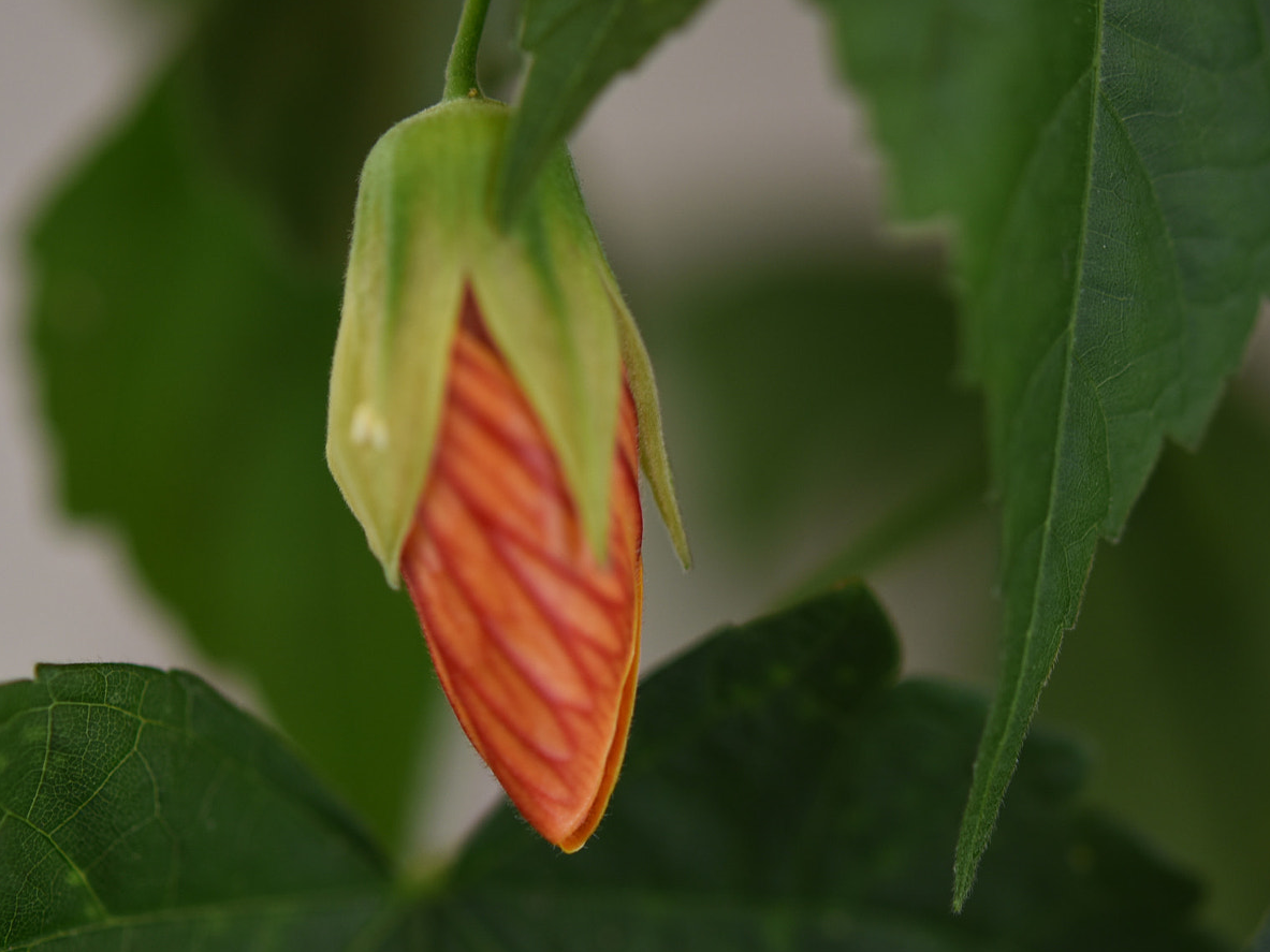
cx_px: 589
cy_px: 567
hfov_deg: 16.8
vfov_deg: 12.7
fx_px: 4292
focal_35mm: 117
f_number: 3.3
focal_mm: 60
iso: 250
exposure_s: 1/160
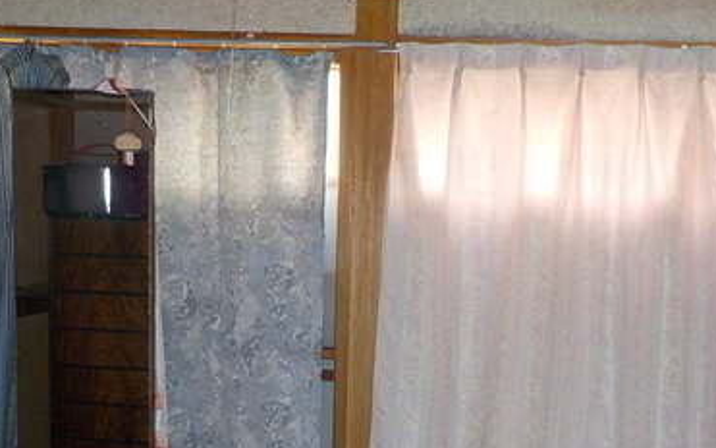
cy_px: 339
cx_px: 440
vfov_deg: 23.7
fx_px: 1054
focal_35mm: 54
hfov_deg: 37.3
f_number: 3.3
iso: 200
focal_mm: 4.1
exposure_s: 1/30
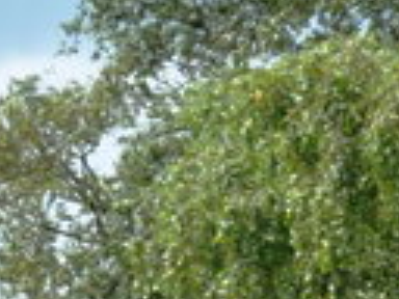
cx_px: -1153
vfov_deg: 2.9
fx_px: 5844
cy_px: 629
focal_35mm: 507
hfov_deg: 3.7
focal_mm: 44
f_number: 20
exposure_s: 1/60
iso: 500
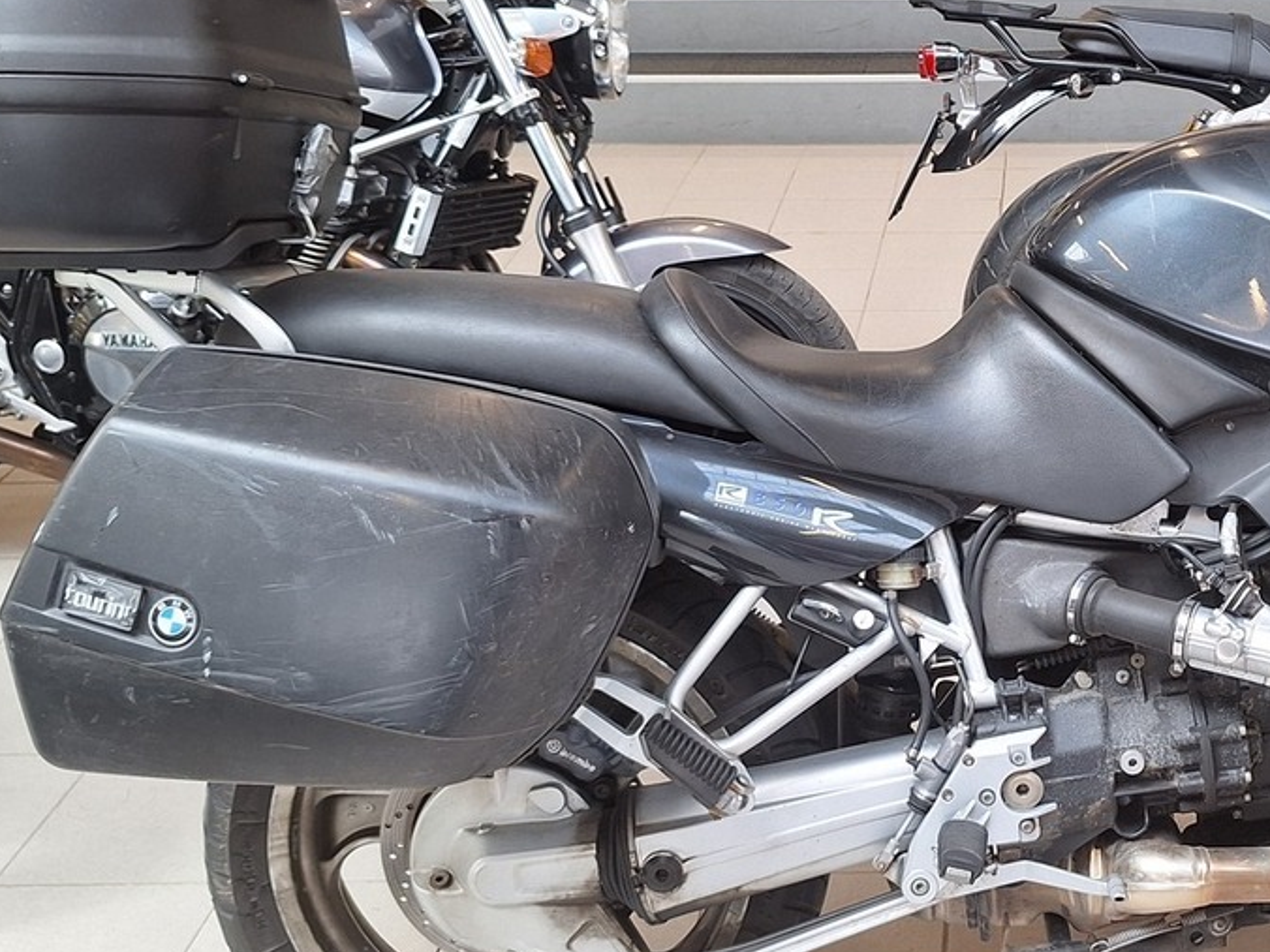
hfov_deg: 37.3
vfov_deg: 29.7
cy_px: 460
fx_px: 1798
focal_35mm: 49
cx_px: 1039
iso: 50
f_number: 1.8
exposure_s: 1/100
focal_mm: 5.54
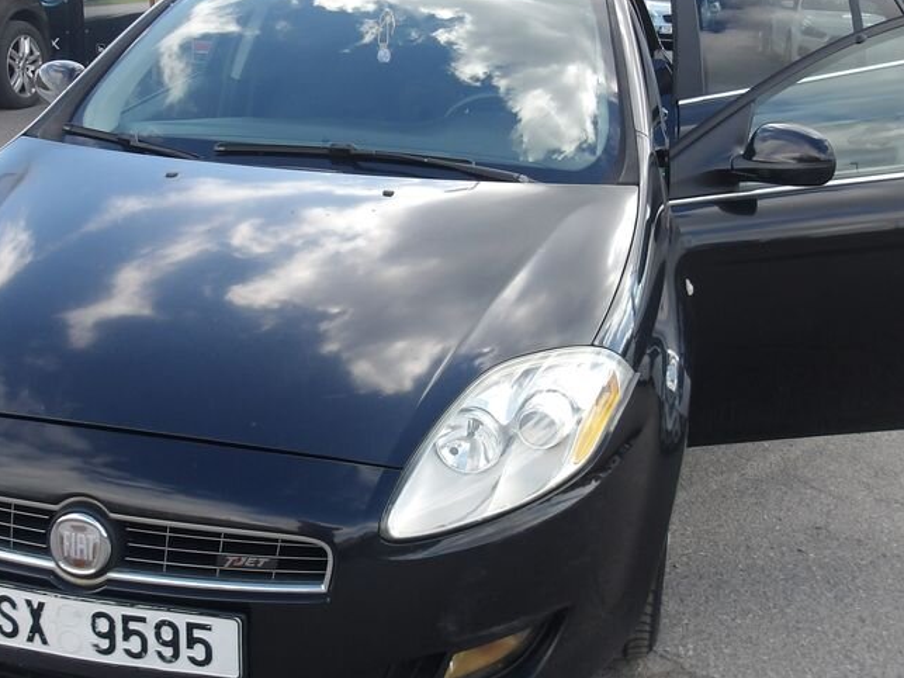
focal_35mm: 43
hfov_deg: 43.8
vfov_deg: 33.5
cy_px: 274
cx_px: 422
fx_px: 1123
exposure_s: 1/371
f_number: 3
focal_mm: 4.9
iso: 100
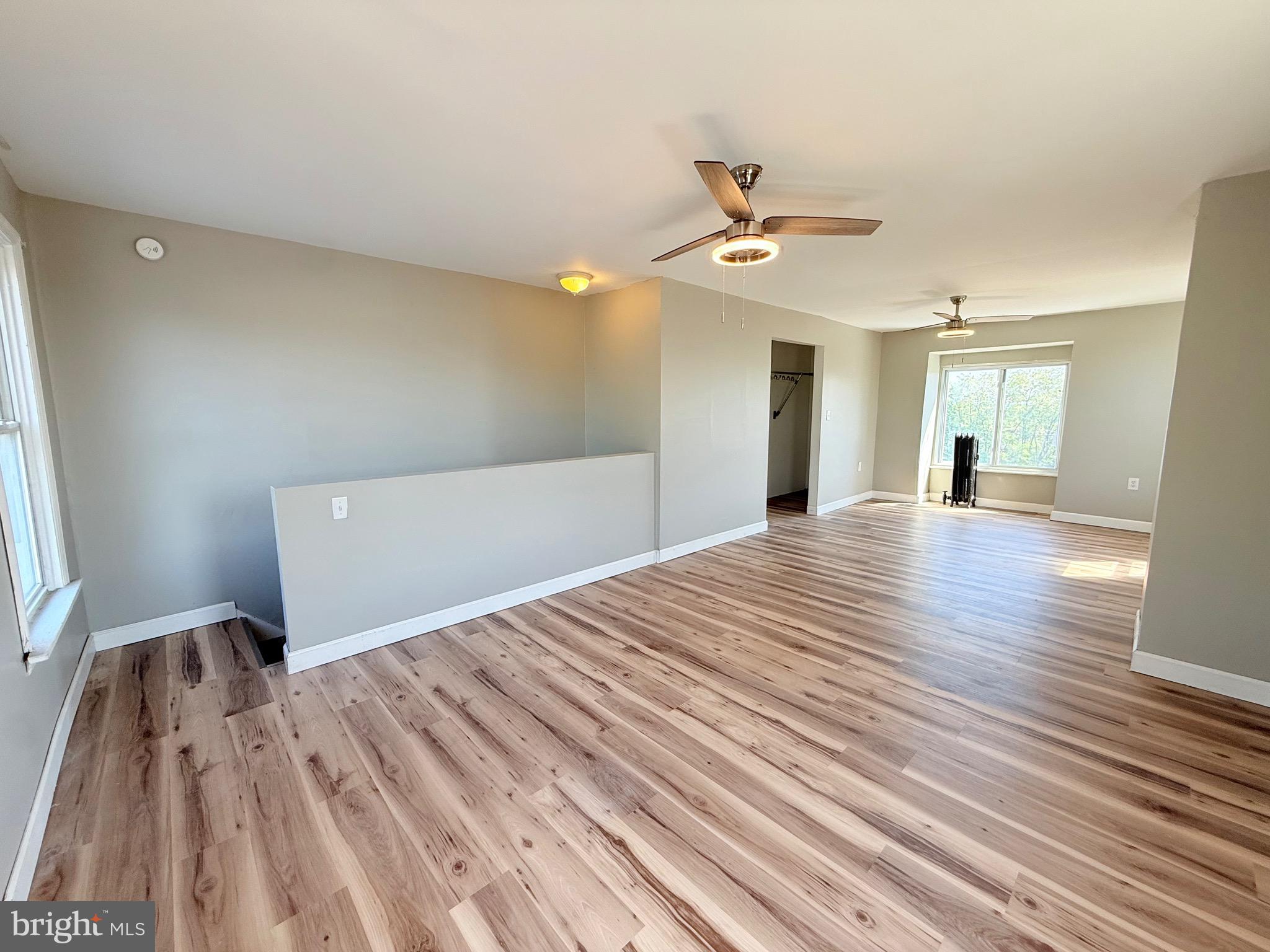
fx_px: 514
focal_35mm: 14
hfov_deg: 102.1
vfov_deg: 85.7
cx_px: 635
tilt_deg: -7.3
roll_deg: -0.3
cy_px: 476
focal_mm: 2.22
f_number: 2.2
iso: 80
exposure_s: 1/120
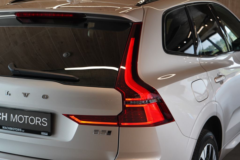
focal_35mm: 70
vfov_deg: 19.5
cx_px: 120
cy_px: 80
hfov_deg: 28.8
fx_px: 467
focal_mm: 70
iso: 2000
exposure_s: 1/160
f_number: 5.6
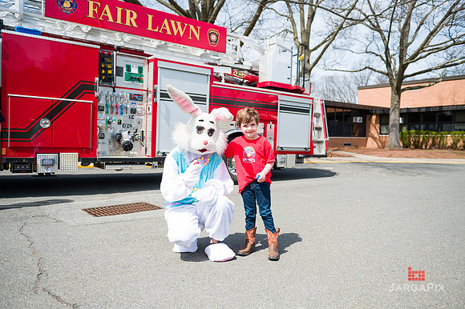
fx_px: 361
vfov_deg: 46.4
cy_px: 154
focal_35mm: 28
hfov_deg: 65.5
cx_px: 232
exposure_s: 1/2500
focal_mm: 28
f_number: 4
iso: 200
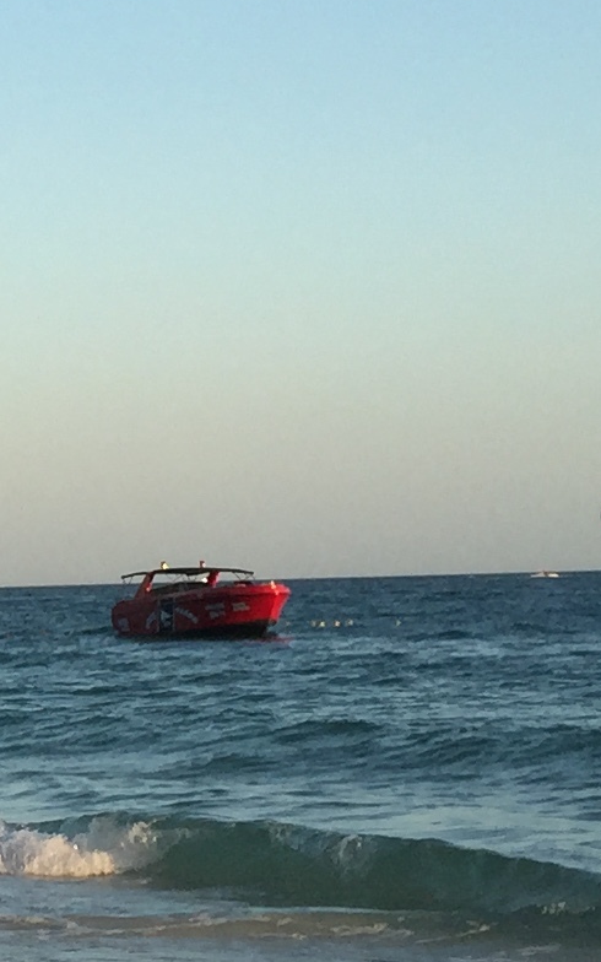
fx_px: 3354
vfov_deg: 16.3
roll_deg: +1.5
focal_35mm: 128
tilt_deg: +5.1
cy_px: 345
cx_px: -687
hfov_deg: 9.4
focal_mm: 4.15
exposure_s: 1/1041
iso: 32
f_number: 2.2
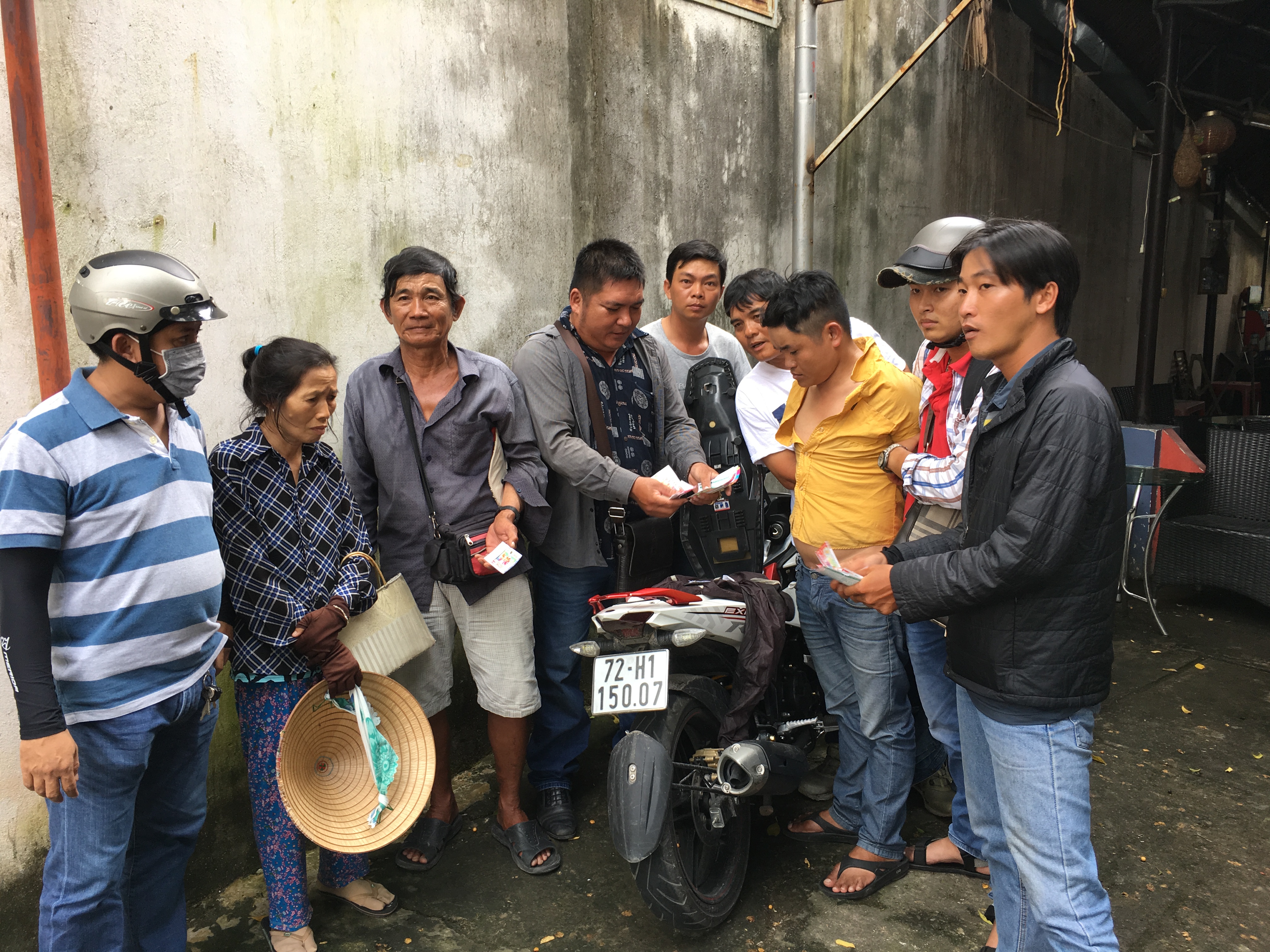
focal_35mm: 29
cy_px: 476
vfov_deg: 48.2
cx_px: 635
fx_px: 1064
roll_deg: +1.1
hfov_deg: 61.7
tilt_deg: -6.2
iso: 25
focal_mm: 4.15
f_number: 2.2
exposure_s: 1/50
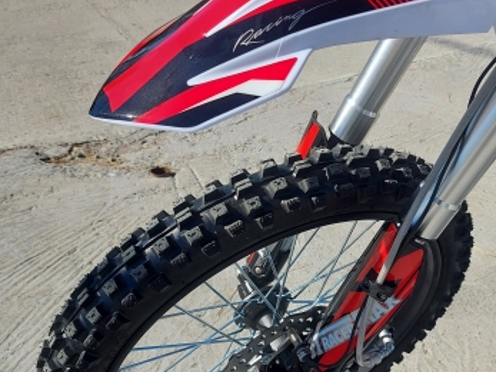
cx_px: 289
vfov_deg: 35.9
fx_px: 573
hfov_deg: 46.6
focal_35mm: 40
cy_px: 210
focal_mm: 5.23
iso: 40
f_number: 1.8
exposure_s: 1/1682
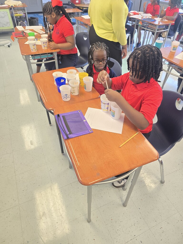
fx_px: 162
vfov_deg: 73.9
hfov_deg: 58.9
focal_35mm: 23
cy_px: 122
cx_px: 92
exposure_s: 1/120
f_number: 1.7
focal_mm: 6.3
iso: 200
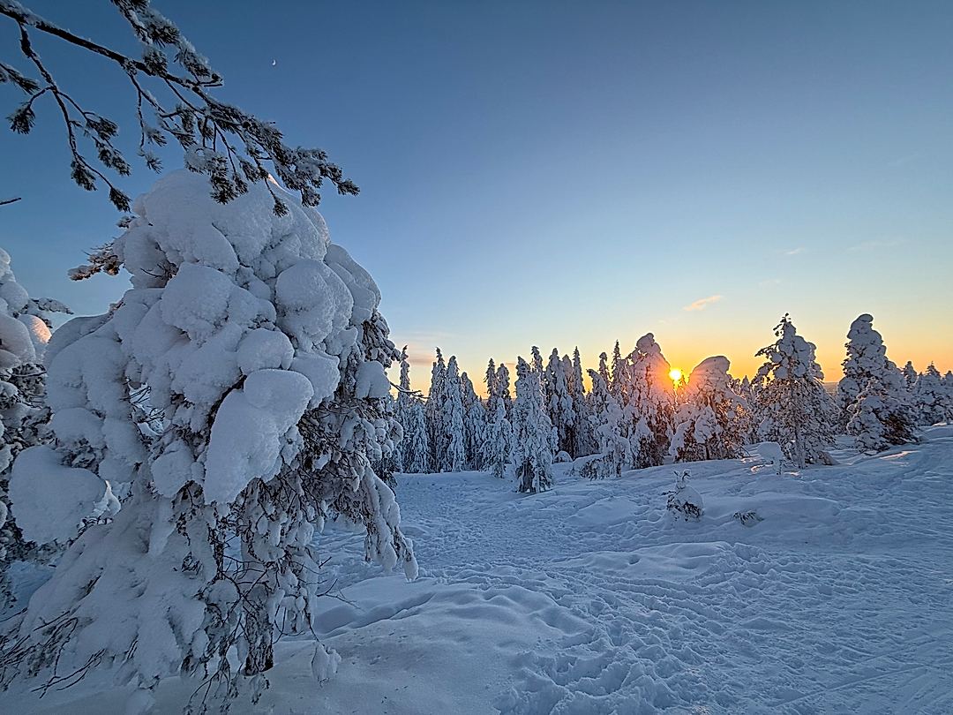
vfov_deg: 85.7
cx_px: 476
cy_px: 358
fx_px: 385
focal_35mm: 14
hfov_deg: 102.1
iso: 50
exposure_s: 1/901
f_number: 2.2
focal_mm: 2.22
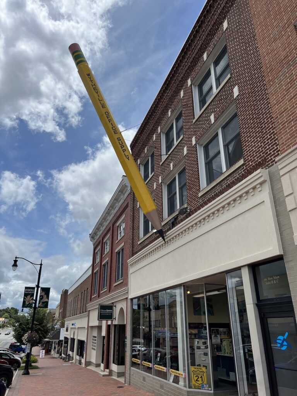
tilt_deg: +23.1
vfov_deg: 67.3
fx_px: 297
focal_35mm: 26
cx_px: 148
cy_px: 198
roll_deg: +0.1
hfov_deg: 53.1
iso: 50
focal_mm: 5.7
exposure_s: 1/8000
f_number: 1.5
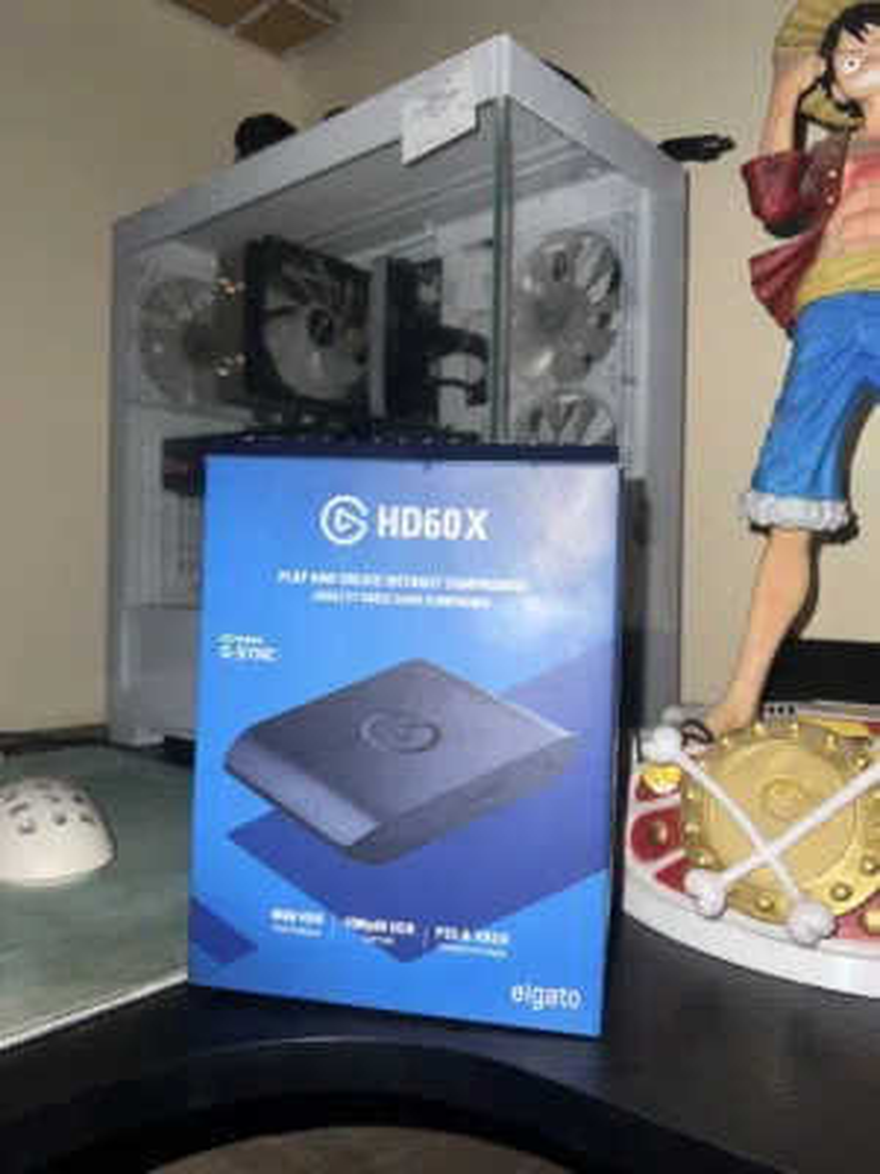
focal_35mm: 26
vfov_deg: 67.3
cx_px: 440
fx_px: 881
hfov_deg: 53.1
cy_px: 587
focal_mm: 5.7
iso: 32
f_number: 1.5
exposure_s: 1/4
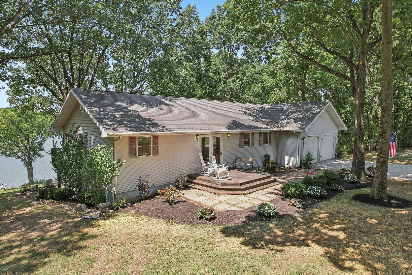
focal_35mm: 22
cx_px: 206
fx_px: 252
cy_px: 138
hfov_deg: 78.6
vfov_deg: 57.2
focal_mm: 8.4
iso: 100
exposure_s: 1/400
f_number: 2.8
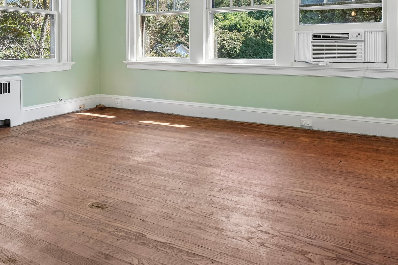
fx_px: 287
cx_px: 240
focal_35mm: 26
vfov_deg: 46.8
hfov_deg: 68.6
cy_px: 51
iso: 200
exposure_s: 1/30
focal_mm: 16
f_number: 5.6
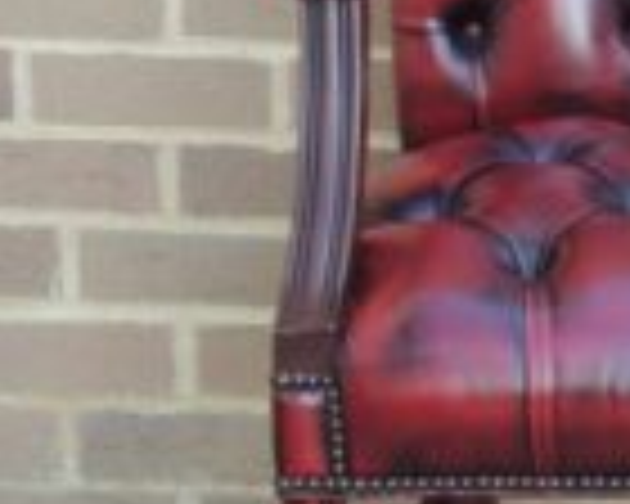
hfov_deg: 9.7
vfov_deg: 7.9
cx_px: 734
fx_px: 3655
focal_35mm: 196
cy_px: 238
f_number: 3.5
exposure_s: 1/50
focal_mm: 8.3
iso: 110
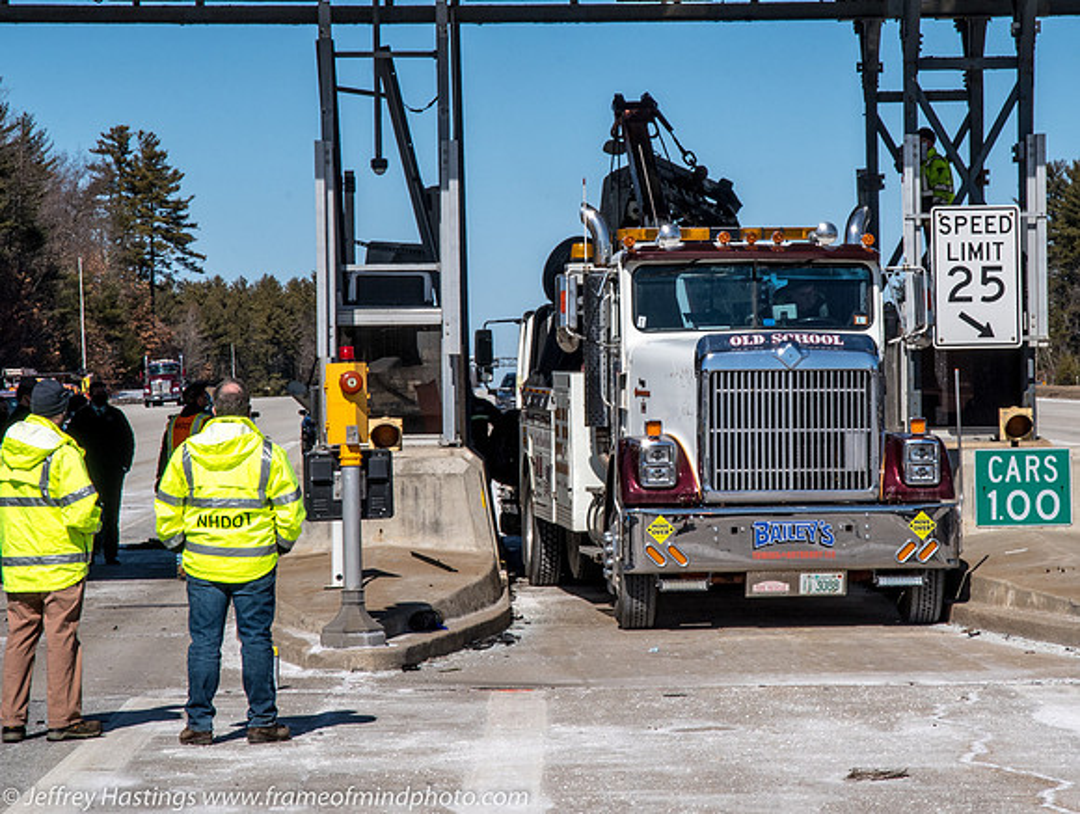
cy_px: 330
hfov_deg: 15.4
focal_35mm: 128
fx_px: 3994
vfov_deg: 11.6
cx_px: 702
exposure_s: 1/400
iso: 400
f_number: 20
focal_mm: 66
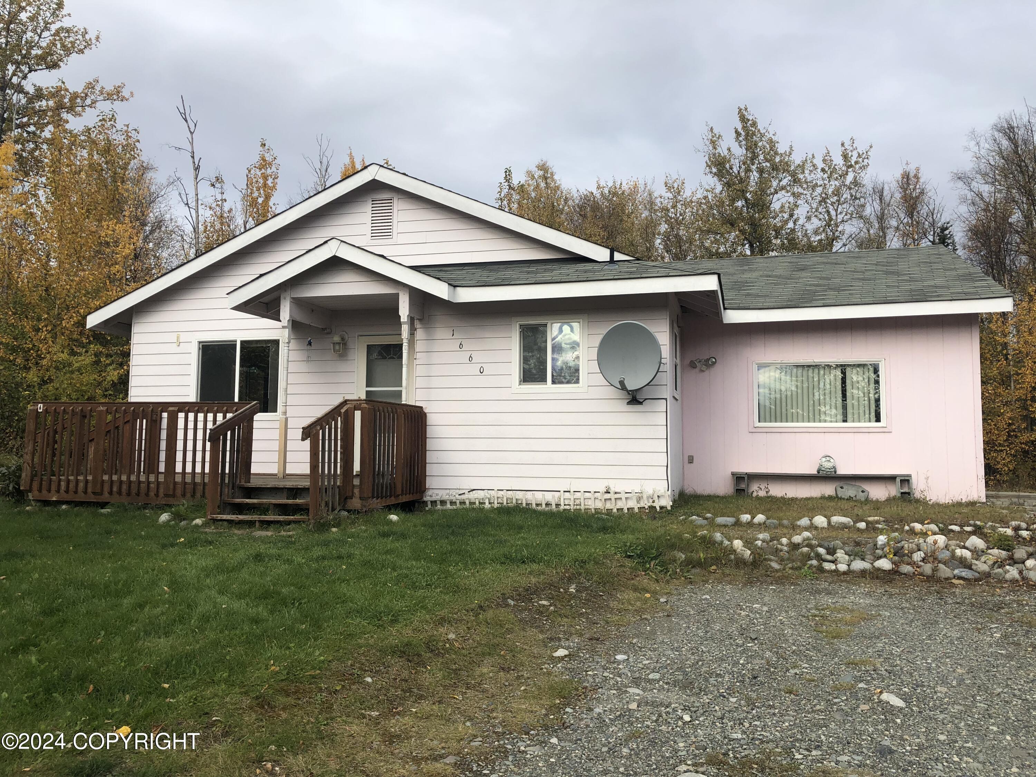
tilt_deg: +5.8
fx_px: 838
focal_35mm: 28
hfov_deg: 63.4
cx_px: 518
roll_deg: -0.7
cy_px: 388
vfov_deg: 49.7
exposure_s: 1/1000
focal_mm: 4
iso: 20
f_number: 1.8
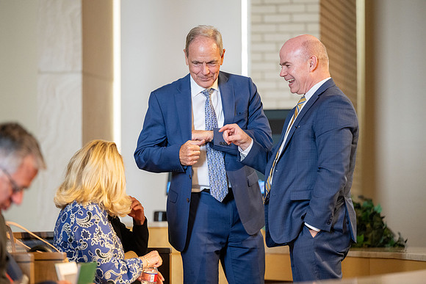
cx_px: 213
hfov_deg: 10.3
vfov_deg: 6.9
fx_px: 2367
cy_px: 142
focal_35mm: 200
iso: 2500
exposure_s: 1/200
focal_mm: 200
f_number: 2.8
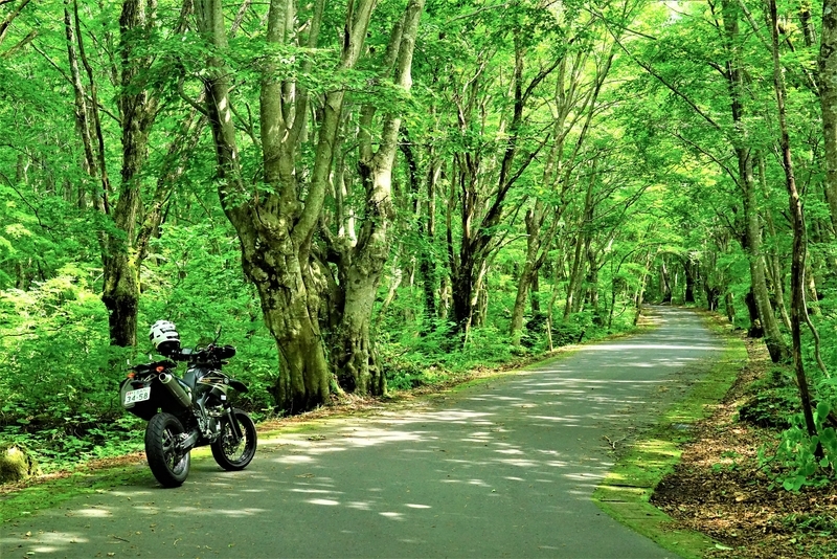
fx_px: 1465
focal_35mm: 63
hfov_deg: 31.9
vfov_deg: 21.6
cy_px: 280
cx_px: 418
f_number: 8
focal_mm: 63
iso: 4000
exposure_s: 1/250
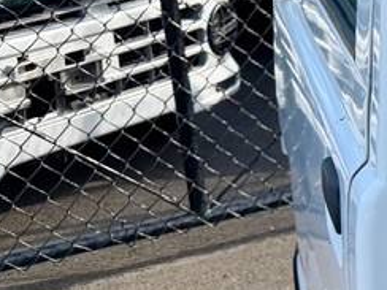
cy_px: 55
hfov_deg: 11.9
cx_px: 999
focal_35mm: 126
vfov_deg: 11.7
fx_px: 1409
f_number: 1.78
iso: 100
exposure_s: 1/1727
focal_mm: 6.76
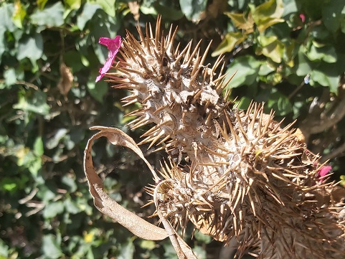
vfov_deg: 37.8
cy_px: 219
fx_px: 359
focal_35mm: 36
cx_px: 171
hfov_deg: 51.3
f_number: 1.7
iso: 64
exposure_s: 1/1117
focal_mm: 3.92
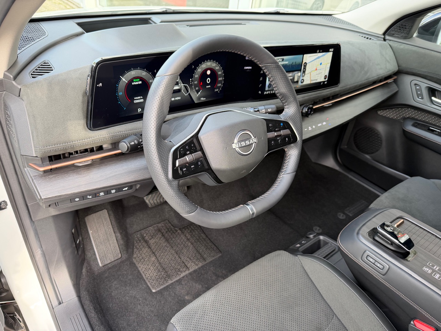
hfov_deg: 71.6
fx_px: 306
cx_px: 220
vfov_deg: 56.8
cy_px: 166
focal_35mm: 24
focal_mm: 6.76
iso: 160
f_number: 1.78
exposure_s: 1/121
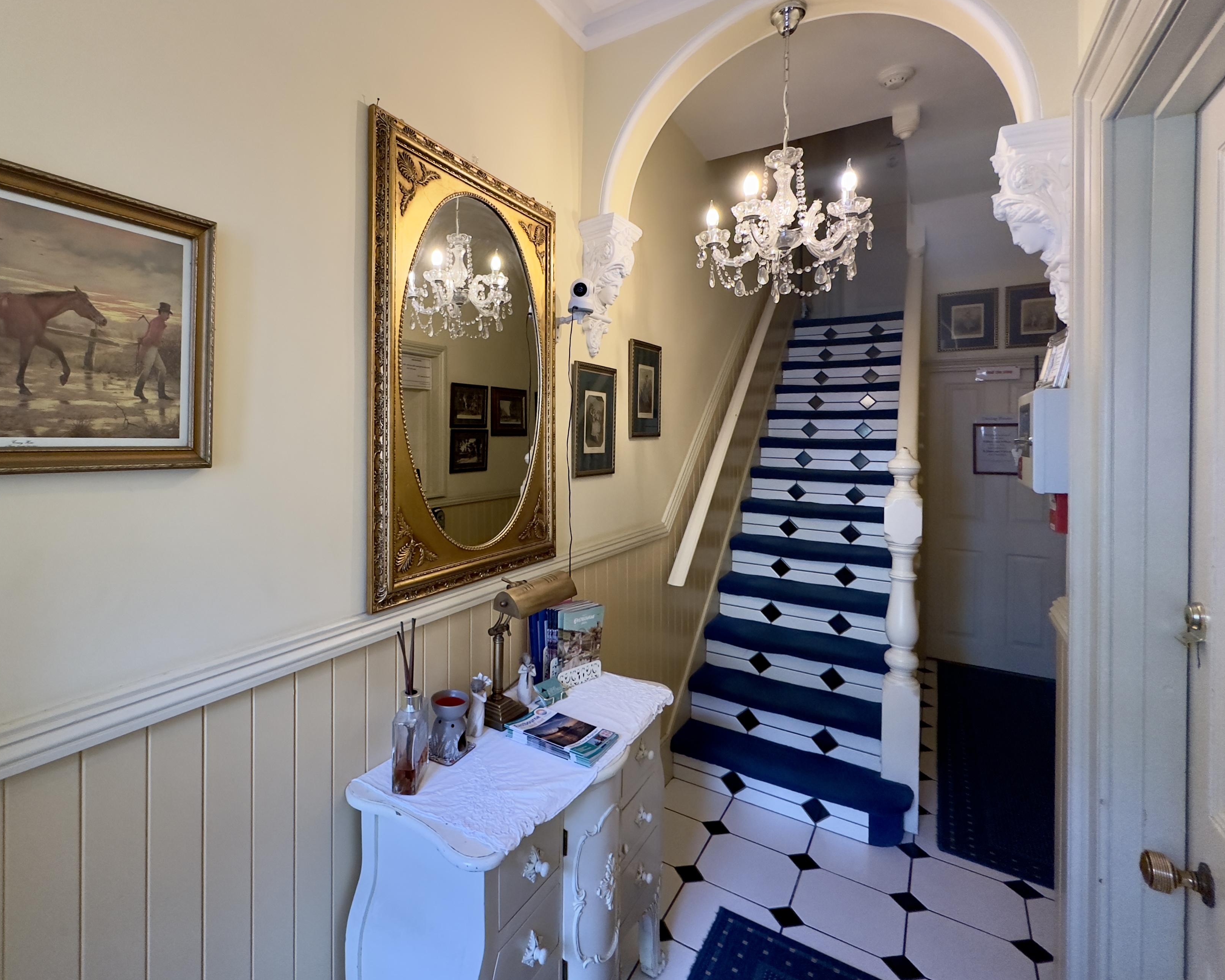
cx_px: 485
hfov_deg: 88.4
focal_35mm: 17
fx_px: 616
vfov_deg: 76.6
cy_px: 430
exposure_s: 1/50
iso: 250
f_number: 2.2
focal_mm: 2.22
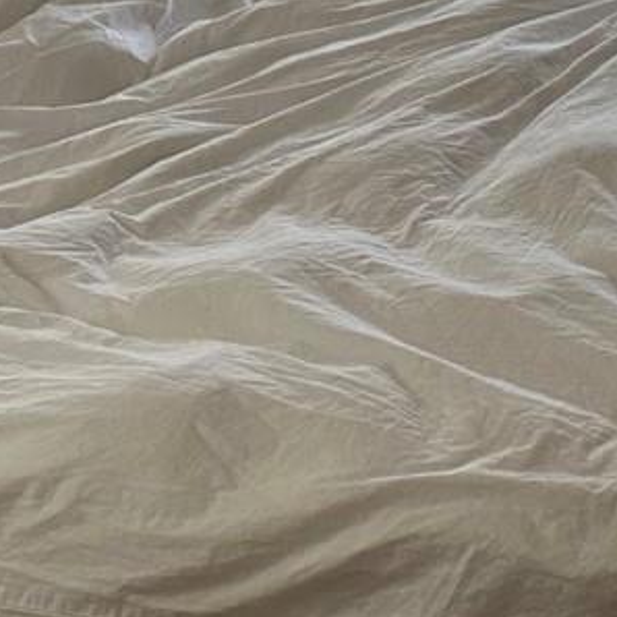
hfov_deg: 14.7
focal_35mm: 114
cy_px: -286
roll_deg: +1.6
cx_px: 785
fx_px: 2299
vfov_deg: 14.4
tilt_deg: -10.3
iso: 125
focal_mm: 6.86
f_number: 1.78
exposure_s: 1/120
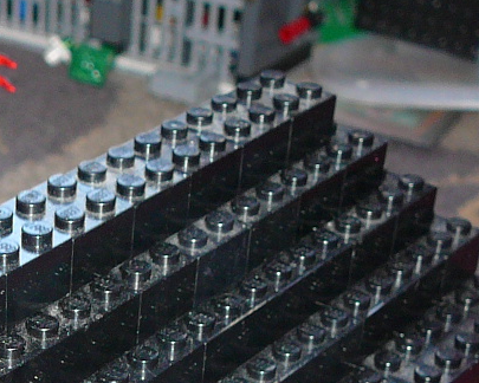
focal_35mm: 108
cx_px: -79
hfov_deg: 17.1
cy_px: 495
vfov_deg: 13.7
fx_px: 1531
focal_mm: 5.2
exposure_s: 1/30
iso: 100
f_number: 2.8
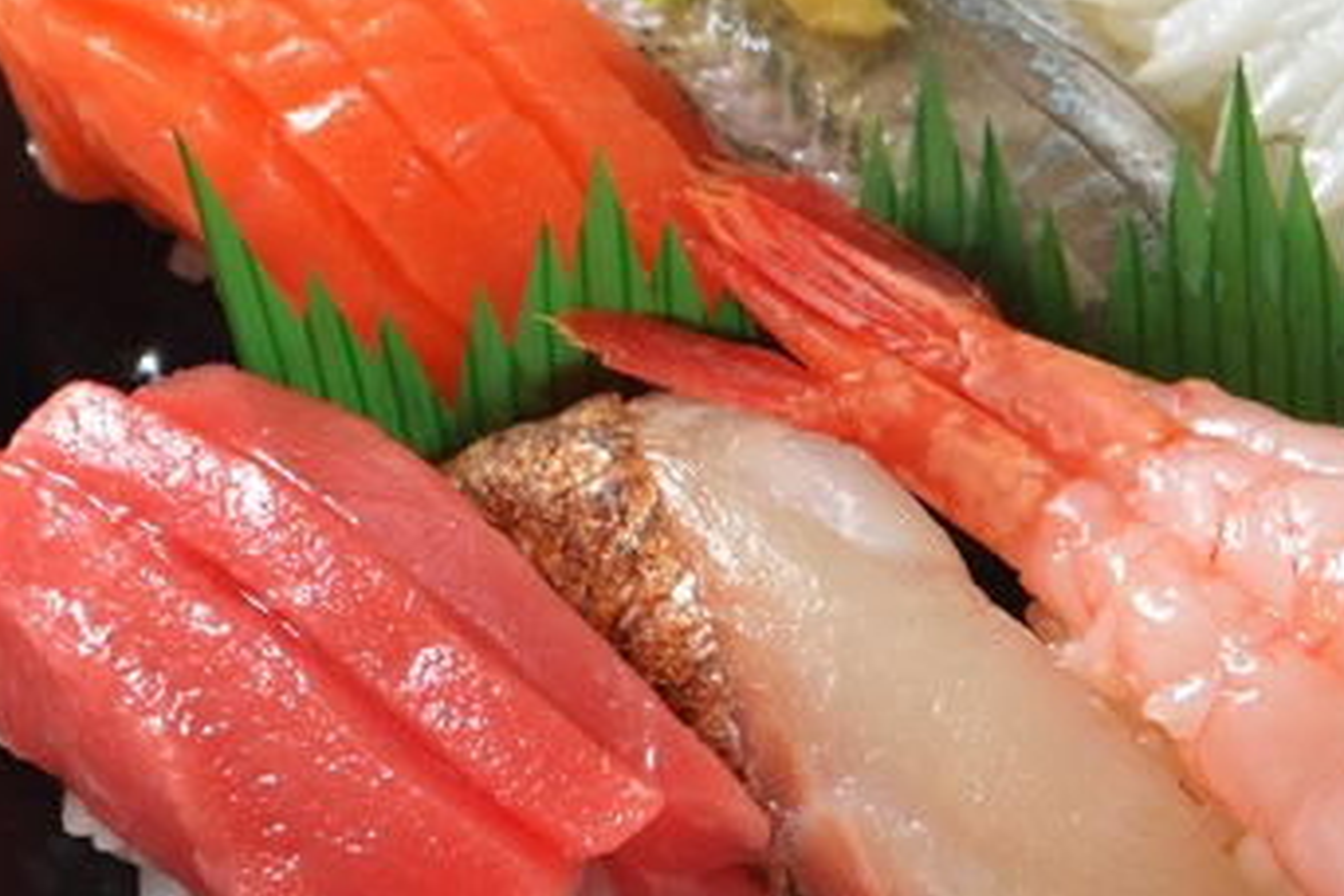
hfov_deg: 8.4
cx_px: 1540
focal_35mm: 241
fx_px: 9014
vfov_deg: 5.7
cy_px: 448
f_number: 7.1
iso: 400
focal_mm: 55
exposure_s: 1/50
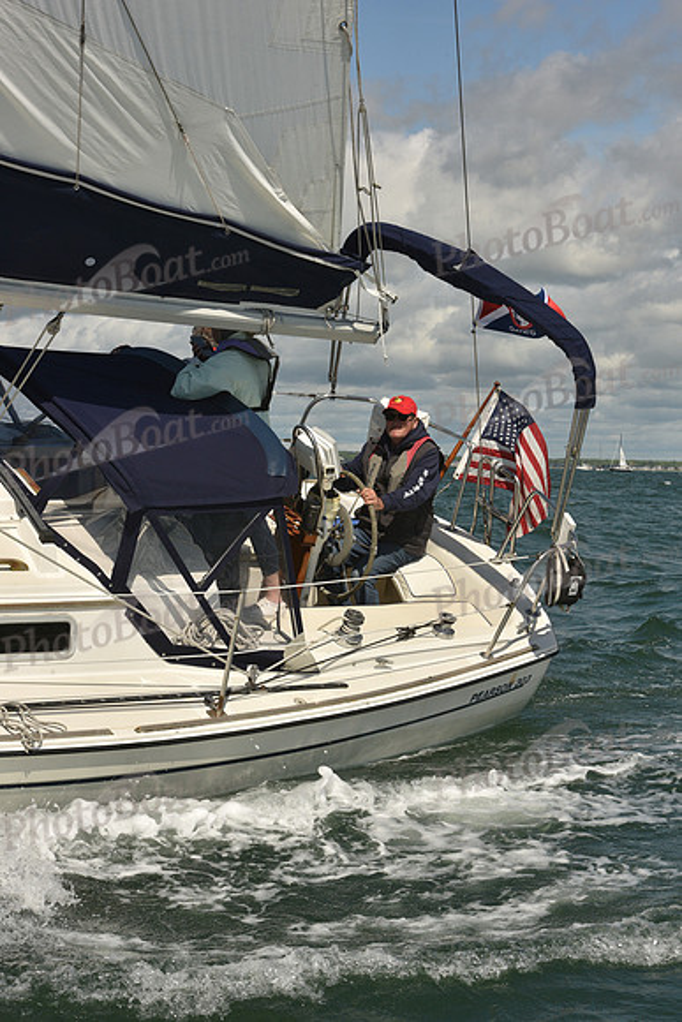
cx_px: 341
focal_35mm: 78
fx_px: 2215
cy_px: 511
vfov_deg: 26.0
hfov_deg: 17.5
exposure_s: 1/800
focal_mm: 78
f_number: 14
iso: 320
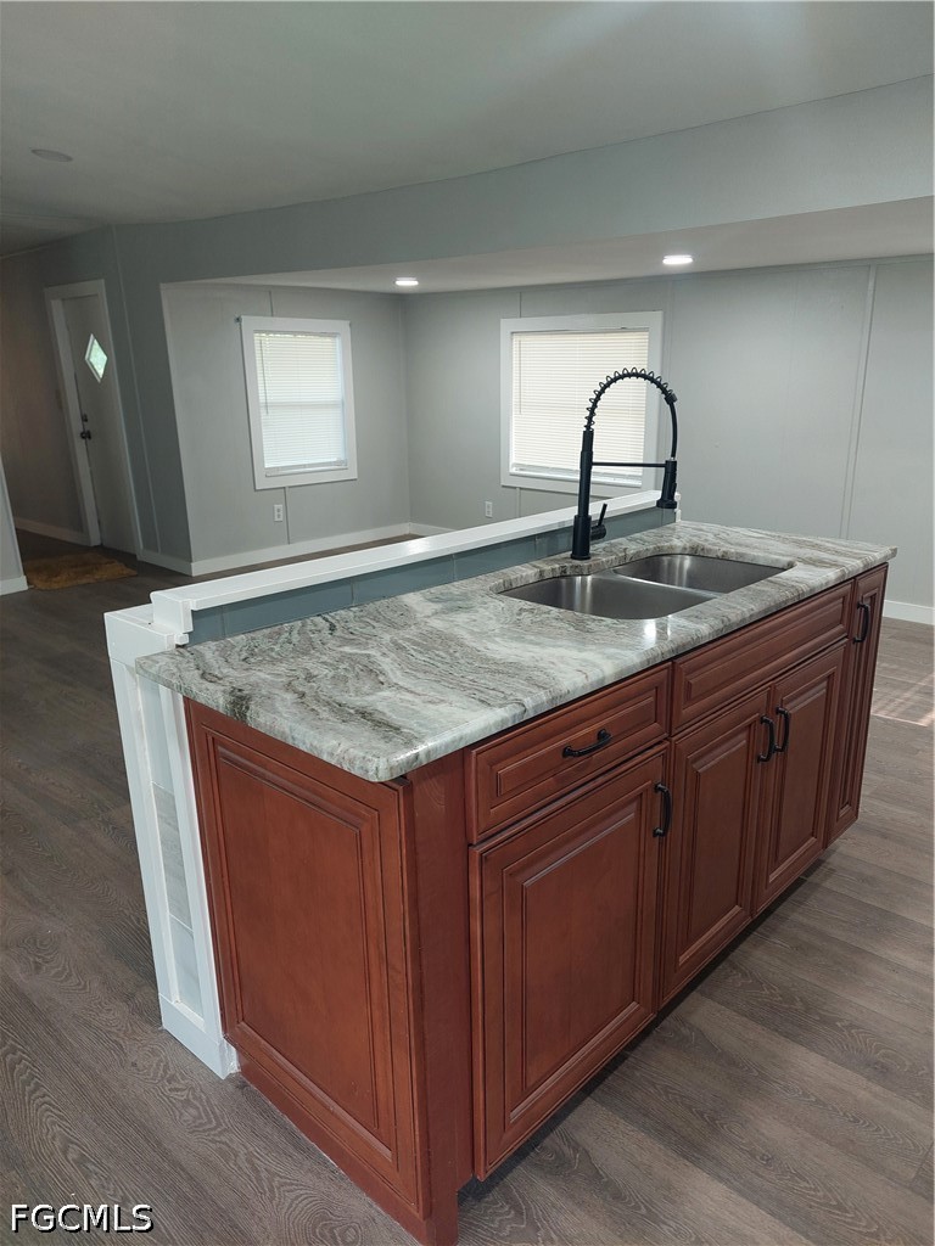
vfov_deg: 71.6
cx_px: 468
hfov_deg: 56.8
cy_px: 623
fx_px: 864
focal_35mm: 24
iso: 160
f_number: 1.8
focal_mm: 5.23
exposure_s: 1/60
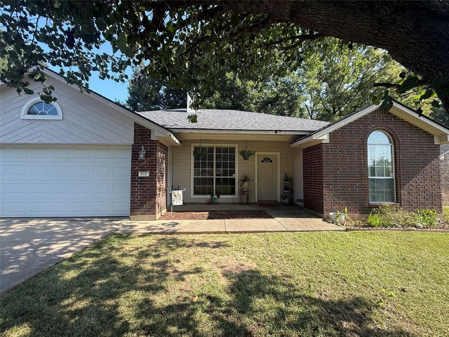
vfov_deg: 85.7
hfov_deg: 102.1
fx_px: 182
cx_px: 224
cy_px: 168
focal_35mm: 14
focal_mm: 2.22
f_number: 2.2
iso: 50
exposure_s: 1/395
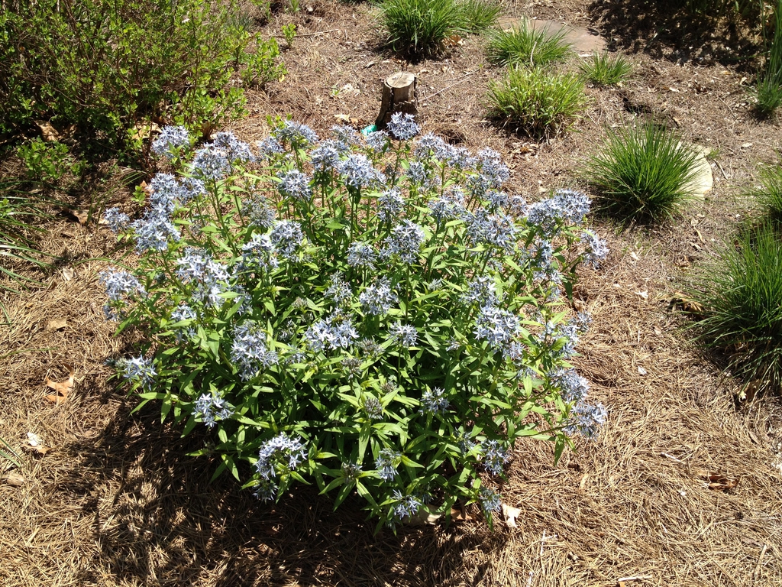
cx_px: 391
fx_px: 791
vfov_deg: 40.7
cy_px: 294
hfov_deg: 52.6
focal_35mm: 35
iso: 50
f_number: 2.4
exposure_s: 1/1062
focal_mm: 4.28
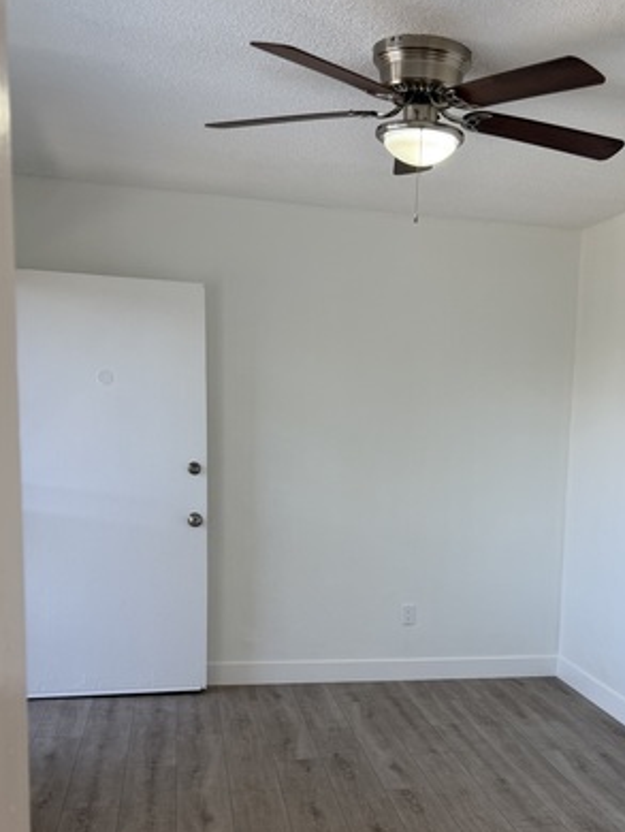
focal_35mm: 41
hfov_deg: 34.6
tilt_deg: -7.4
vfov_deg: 44.8
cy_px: 581
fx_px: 986
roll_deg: -1.4
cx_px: 448
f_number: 1.78
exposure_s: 1/120
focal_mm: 6.76
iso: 80
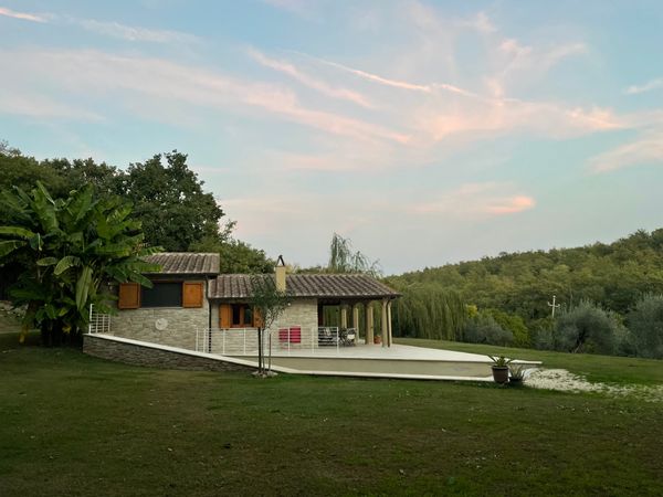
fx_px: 498
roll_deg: +1.9
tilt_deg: +8.6
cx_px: 332
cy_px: 248
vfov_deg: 53.1
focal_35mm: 26
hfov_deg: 67.3
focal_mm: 4.2
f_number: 1.6
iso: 80
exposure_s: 1/121
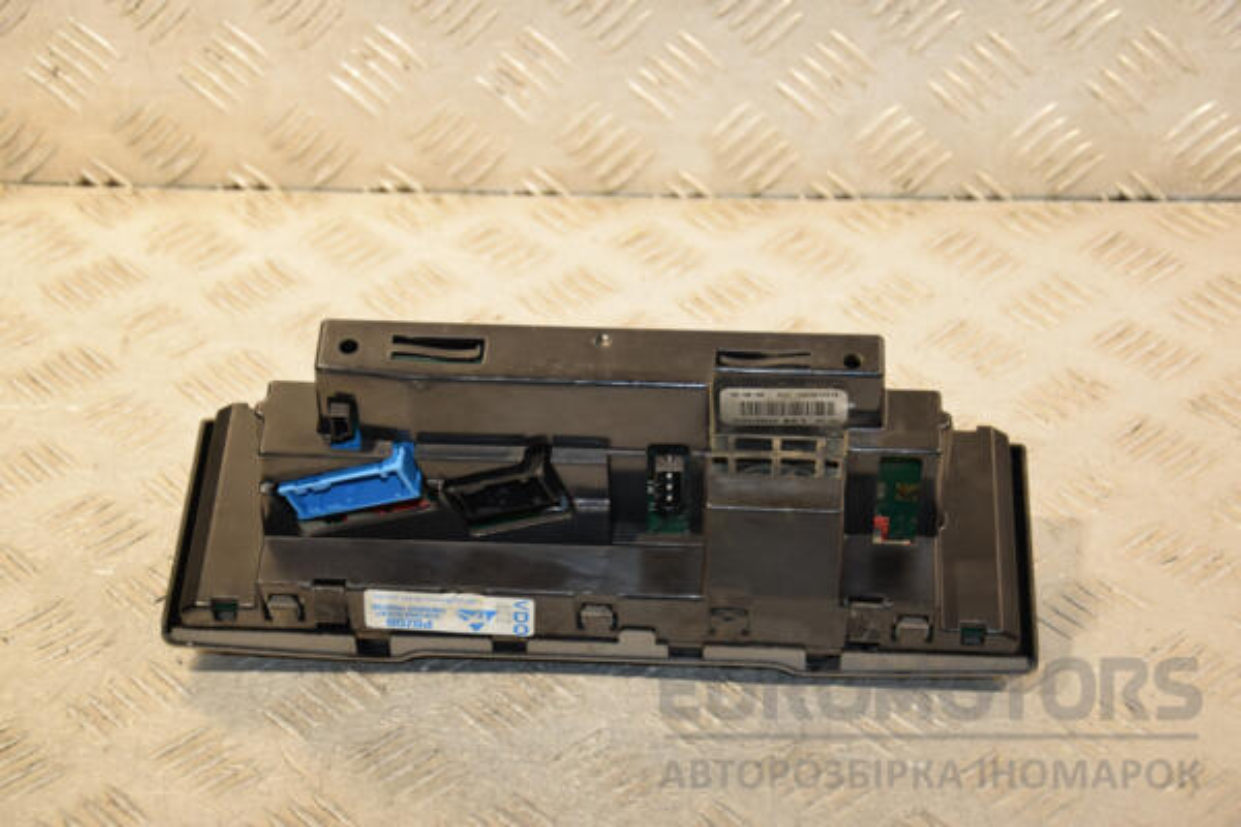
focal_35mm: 78
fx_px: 2689
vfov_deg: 17.5
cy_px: 414
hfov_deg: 26.0
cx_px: 620
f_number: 5
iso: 800
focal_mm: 52
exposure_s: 1/160
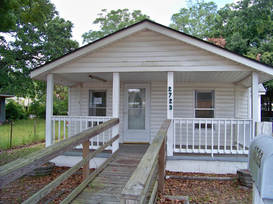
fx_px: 260
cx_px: 136
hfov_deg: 55.4
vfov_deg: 42.9
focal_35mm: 33
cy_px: 102
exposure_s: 1/200
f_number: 2.8
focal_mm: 5.85
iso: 100
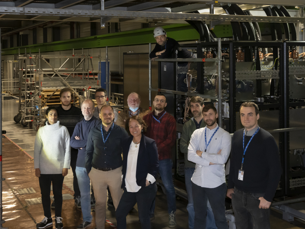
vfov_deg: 26.5
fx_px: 485
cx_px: 139
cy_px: 85
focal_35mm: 55
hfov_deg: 34.9
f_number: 8
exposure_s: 1/100
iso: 4000
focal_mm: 35
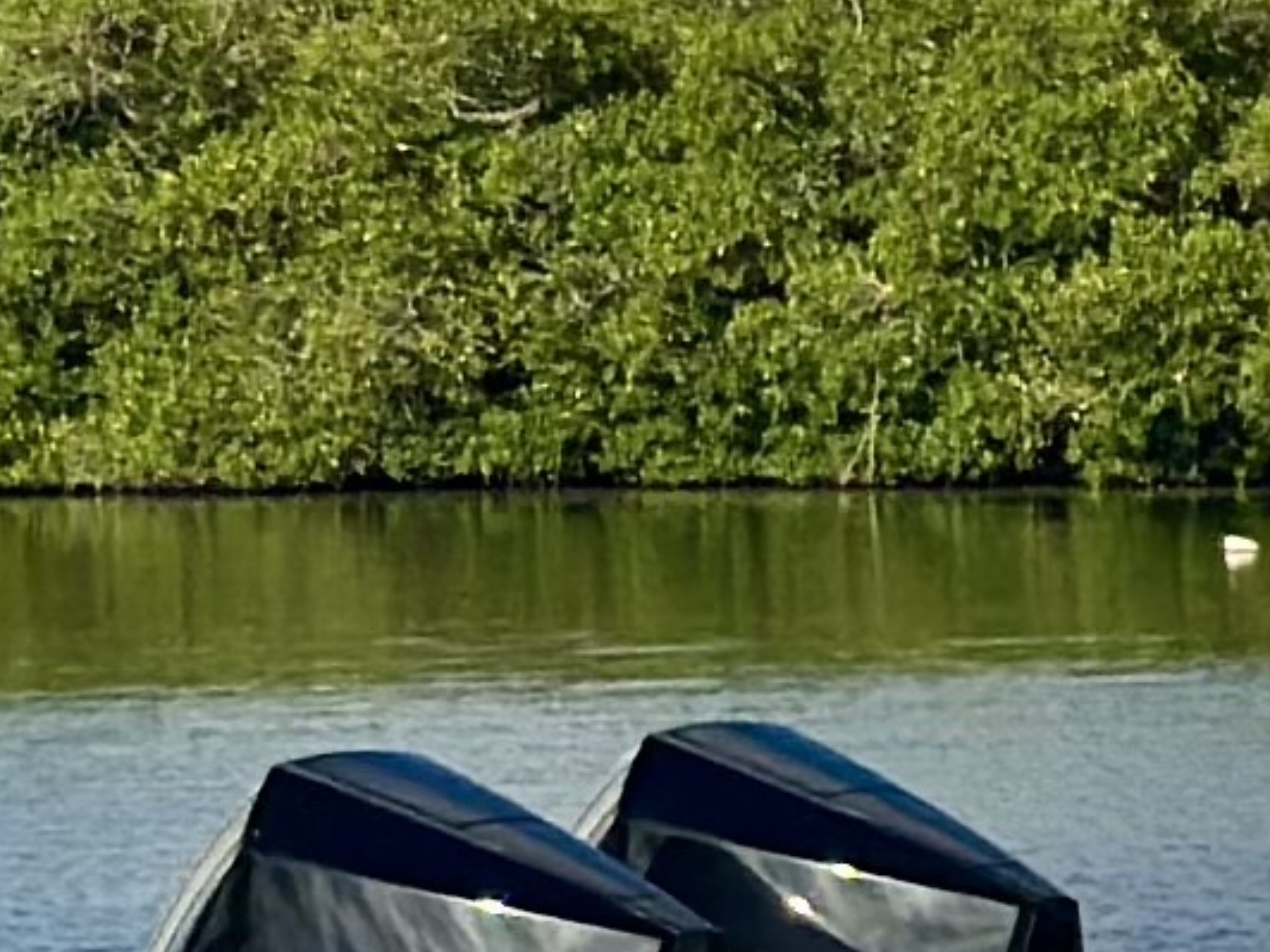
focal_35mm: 364
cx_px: 3960
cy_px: 837
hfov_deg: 5.1
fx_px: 13355
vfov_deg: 4.1
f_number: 1.78
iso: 100
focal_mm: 6.86
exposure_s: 1/8929
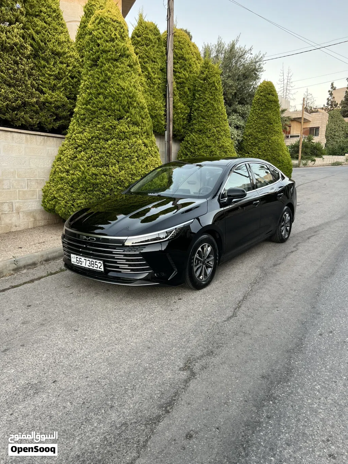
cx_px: 174
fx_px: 348
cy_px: 232
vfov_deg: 67.3
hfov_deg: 53.1
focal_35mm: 26
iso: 125
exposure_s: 1/120
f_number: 1.5
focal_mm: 5.7
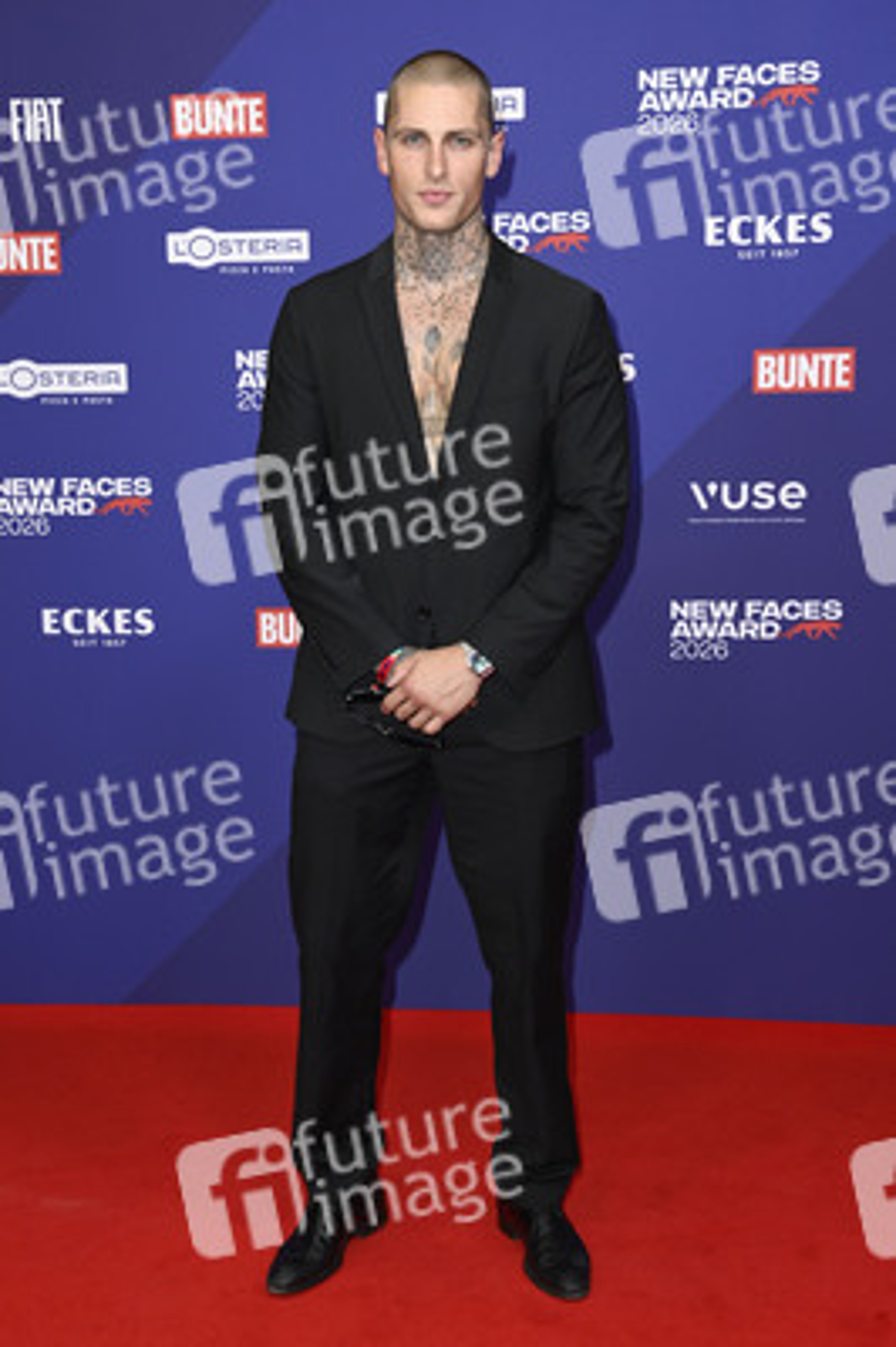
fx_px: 1683
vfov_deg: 43.6
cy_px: 674
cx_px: 448
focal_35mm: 45
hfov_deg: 29.8
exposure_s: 1/250
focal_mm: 45
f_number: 5.6
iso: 500
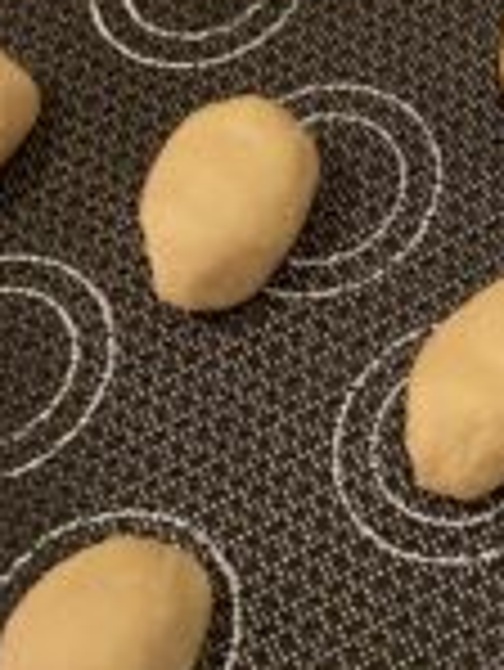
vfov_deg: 22.5
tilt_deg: -63.2
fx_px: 1687
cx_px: 731
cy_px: 346
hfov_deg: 15.8
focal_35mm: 87
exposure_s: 1/33
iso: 500
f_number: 1.8
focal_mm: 4.25
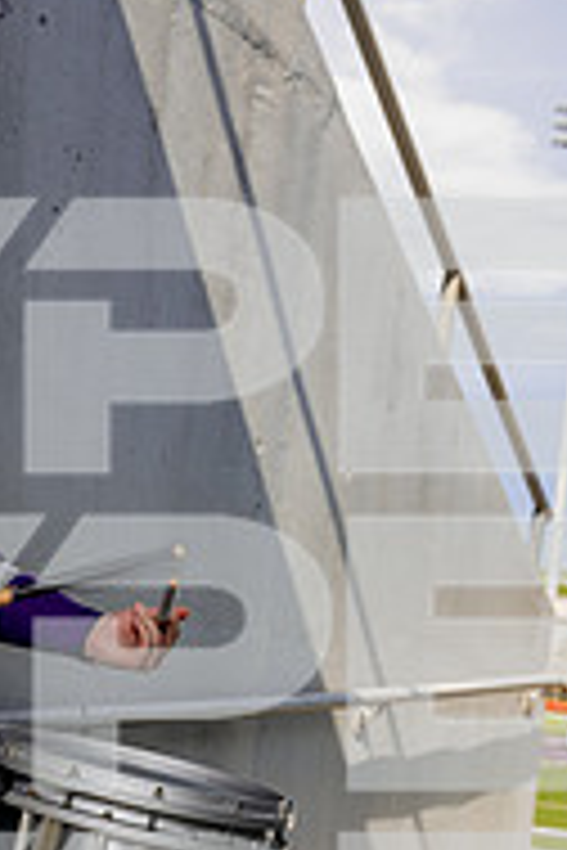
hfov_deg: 14.4
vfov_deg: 21.7
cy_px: 657
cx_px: -18
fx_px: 2197
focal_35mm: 93
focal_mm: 39
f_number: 5.6
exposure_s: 1/250
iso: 100
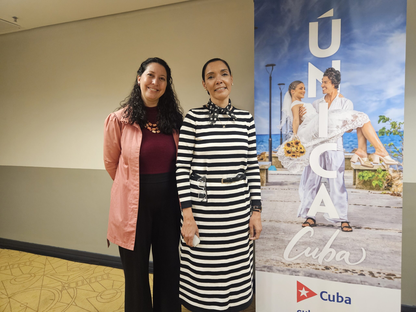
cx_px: 208
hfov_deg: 73.9
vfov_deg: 58.9
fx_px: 276
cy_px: 156
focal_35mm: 23
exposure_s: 1/120
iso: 640
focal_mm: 5.4
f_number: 1.8
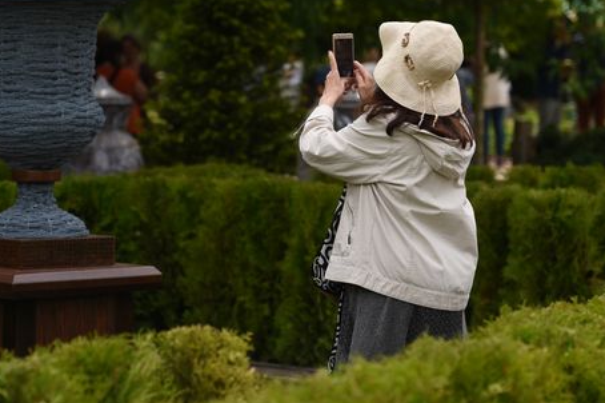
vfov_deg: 7.7
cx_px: 223
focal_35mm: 179
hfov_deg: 11.5
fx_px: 3006
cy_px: 124
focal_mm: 116
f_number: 4
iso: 160
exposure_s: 1/1000
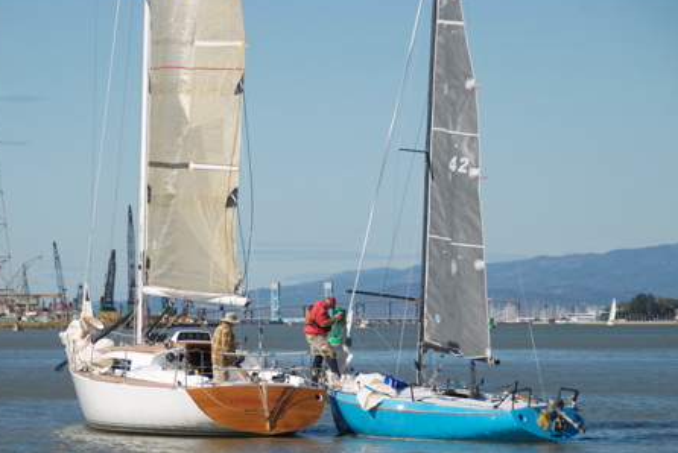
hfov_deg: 9.7
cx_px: 312
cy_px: 287
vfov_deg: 6.5
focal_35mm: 212
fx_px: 3989
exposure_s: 1/1600
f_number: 5.6
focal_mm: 105
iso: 250
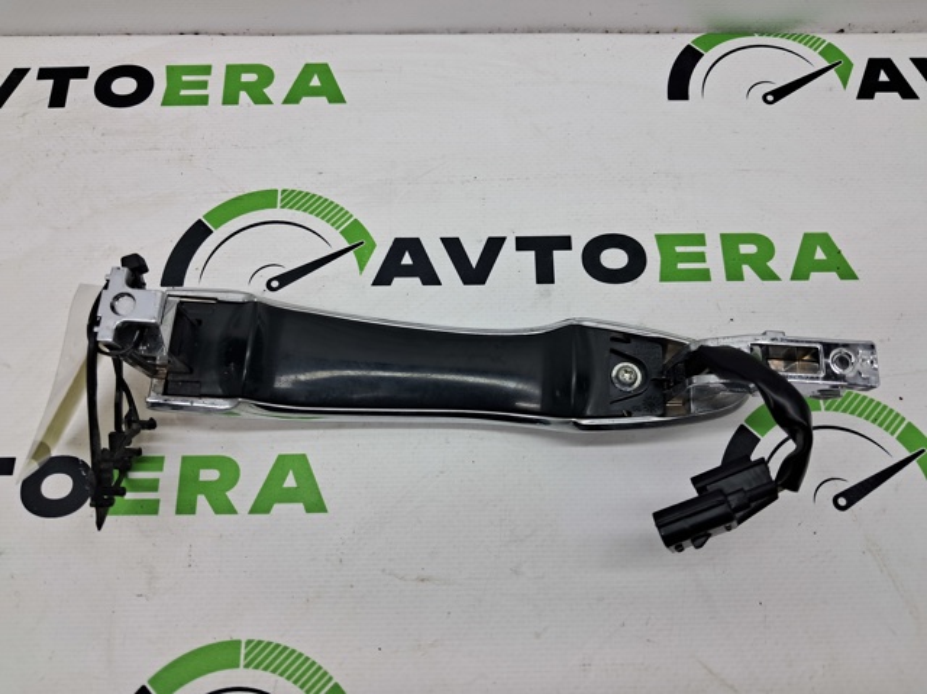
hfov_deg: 65.4
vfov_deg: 51.3
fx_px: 723
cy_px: 347
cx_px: 464
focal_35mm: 27
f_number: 1.8
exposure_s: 1/100
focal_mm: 4
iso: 50
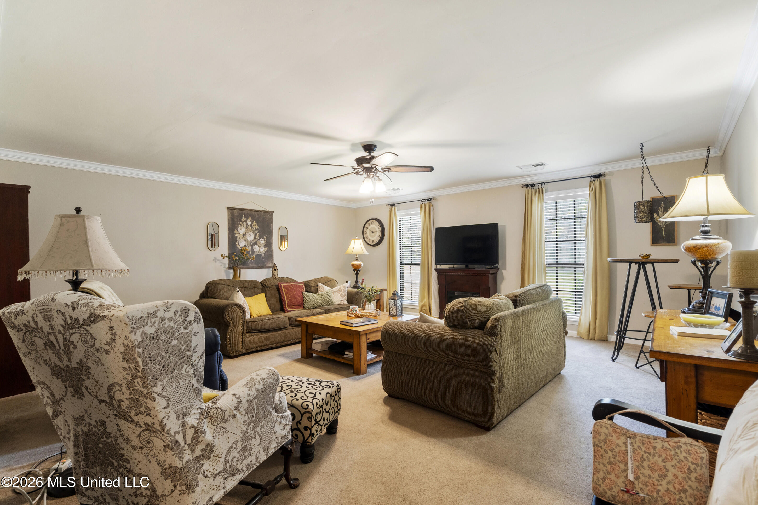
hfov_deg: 96.7
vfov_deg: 73.7
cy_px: 252
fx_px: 337
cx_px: 379
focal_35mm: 16
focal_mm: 16
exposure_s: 1/1.67
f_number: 9
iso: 800
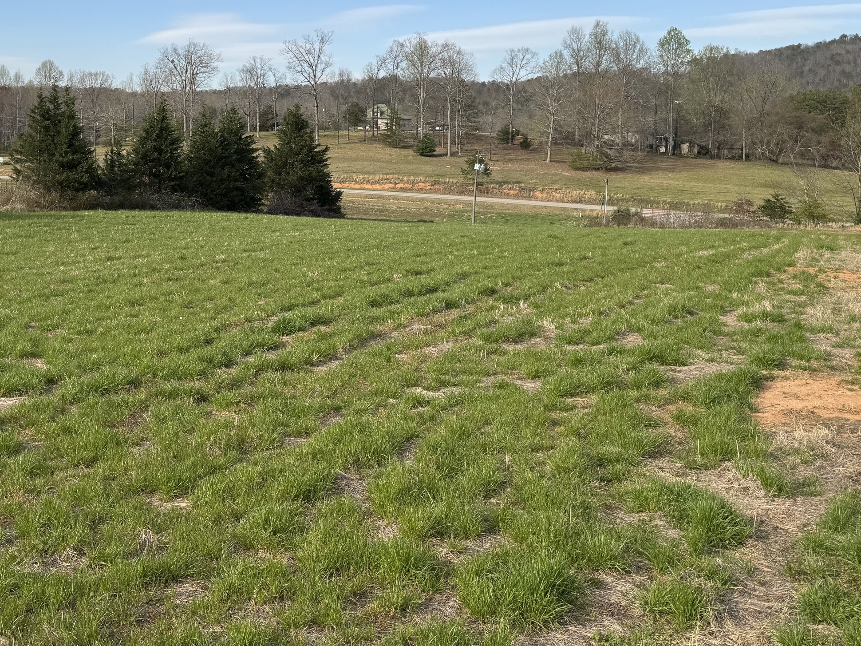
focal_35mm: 38
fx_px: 945
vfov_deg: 36.6
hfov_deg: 47.2
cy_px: 142
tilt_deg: -1.2
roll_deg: -1.3
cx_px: 219
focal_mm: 6.76
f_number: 1.78
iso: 80
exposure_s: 1/3413
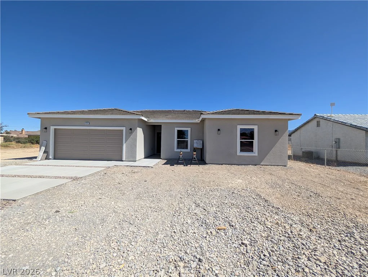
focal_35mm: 12
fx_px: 128
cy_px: 138
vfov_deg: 94.6
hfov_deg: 110.5
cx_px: 184
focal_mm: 2.02
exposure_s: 1/3077
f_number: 1.7
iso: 54
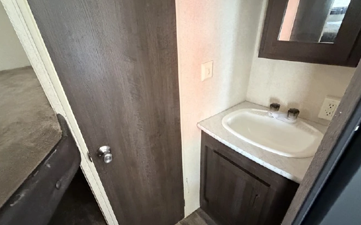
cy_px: 129
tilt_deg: -31.8
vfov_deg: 64.6
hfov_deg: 90.9
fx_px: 177
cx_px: 164
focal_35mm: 18
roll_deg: +5.1
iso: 1000
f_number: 2.2
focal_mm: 2.22
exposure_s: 1/60
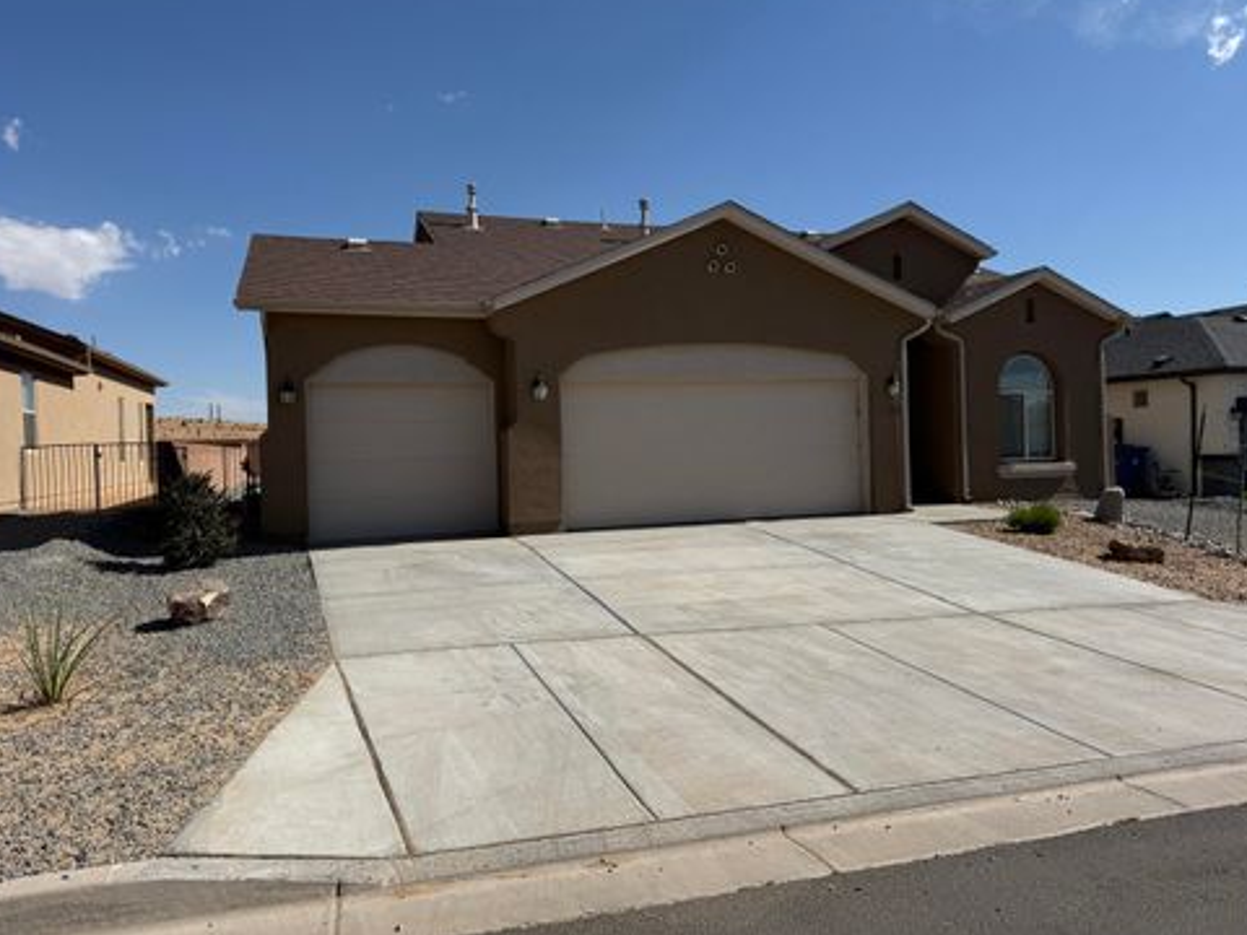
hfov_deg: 69.4
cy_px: 453
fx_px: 901
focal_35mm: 25
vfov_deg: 54.9
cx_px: 626
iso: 80
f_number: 1.78
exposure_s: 1/8130
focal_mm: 6.76
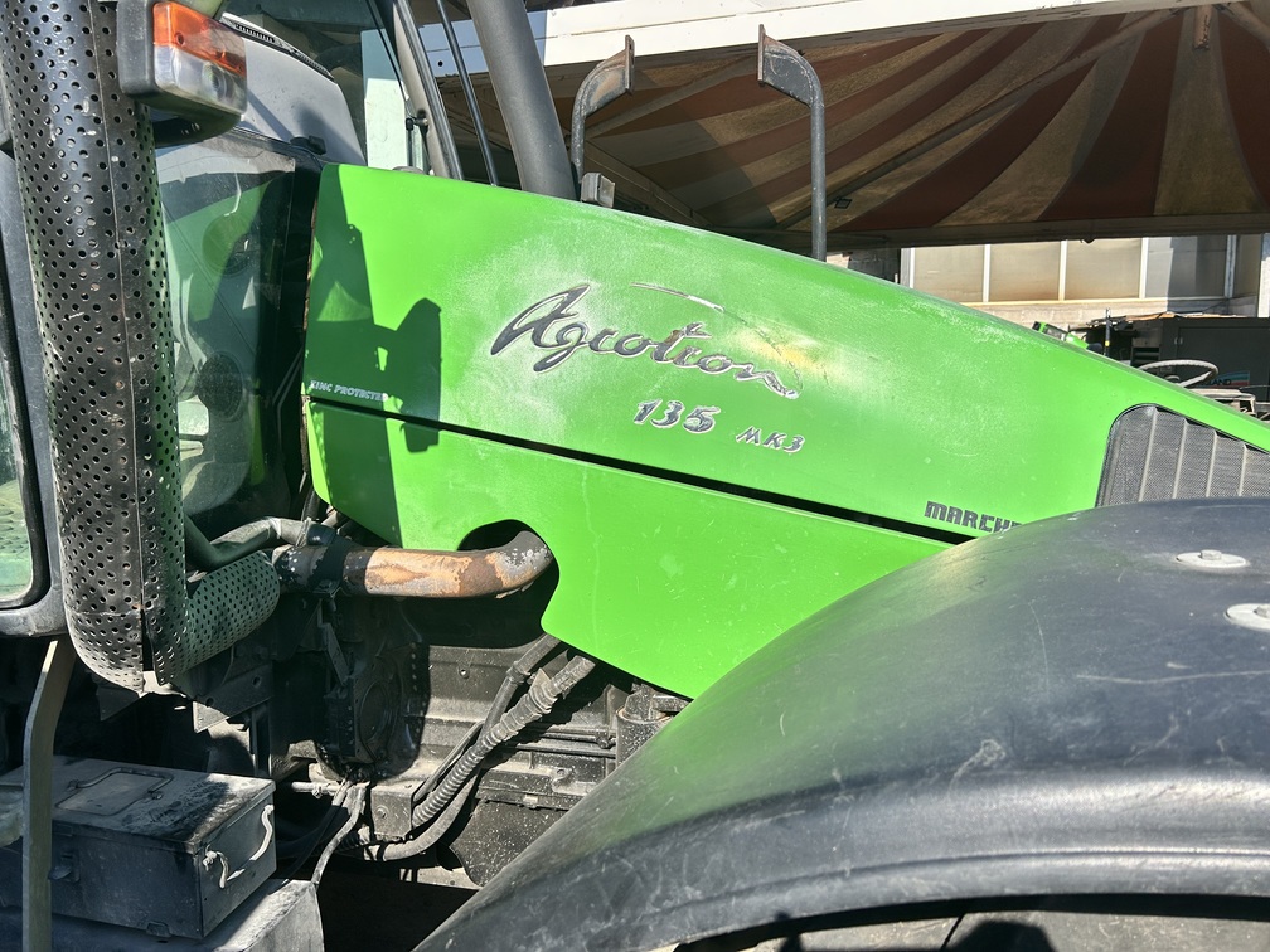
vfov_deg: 53.1
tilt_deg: -7.9
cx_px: 635
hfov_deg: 67.3
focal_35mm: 26
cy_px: 476
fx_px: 954
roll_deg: +0.9
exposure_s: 1/4630
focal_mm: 5.7
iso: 50
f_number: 1.5
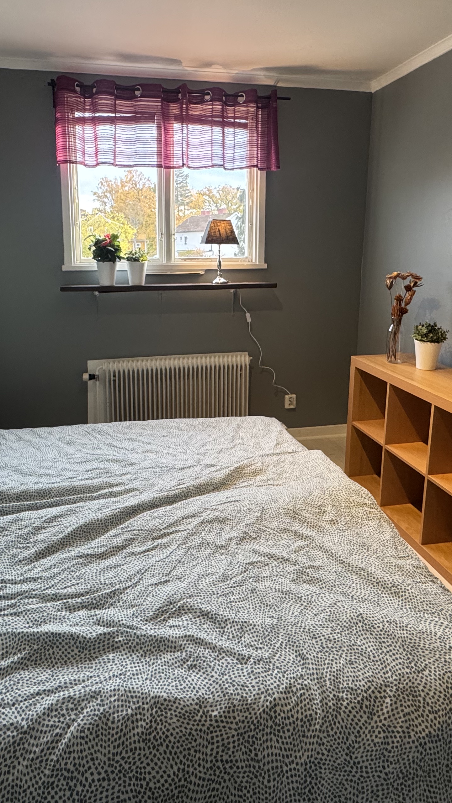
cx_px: 202
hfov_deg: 47.6
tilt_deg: -10.7
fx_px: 511
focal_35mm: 24
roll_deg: +0.1
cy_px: 339
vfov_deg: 75.8
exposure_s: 1/99
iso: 250
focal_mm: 2.22
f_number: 2.2
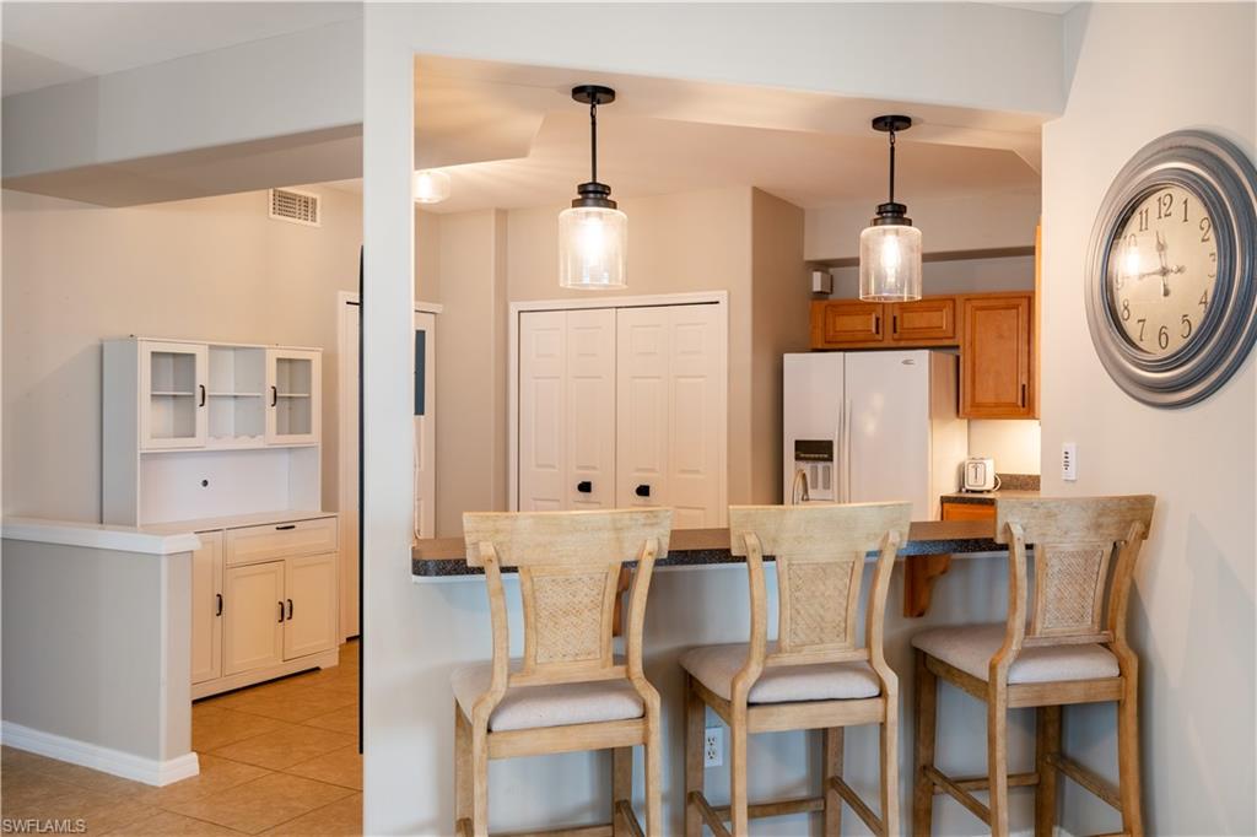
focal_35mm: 29
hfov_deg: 63.7
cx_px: 628
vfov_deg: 44.9
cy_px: 418
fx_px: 1012
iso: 400
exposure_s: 1/250
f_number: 5.6
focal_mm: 29
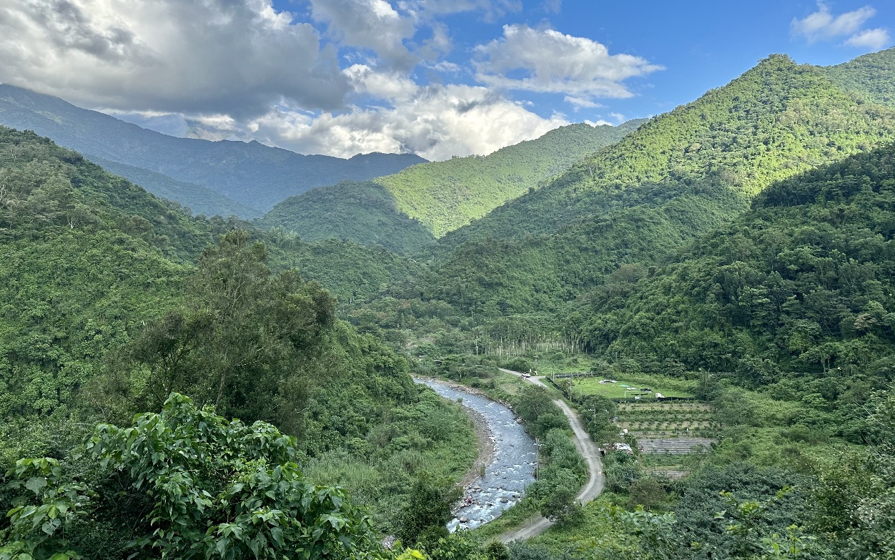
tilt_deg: +0.9
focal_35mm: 26
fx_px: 634
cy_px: 243
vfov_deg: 47.5
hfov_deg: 70.4
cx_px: 448
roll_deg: +1.3
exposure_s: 1/1949
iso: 80
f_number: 1.78
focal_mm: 6.86
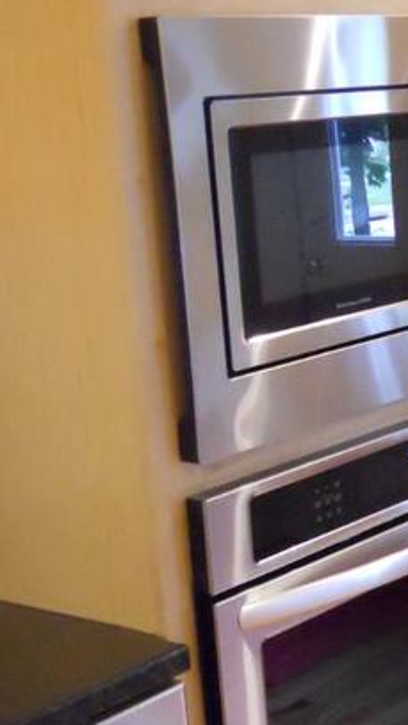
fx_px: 1558
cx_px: 665
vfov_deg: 26.2
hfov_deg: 13.8
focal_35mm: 81
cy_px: 358
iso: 800
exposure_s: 1/80
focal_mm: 5
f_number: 2.7
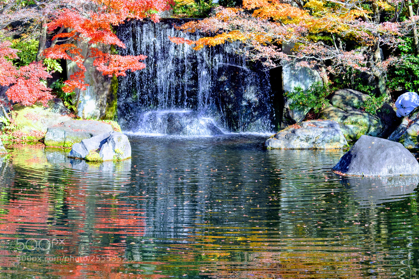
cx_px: 210
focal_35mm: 82
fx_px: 960
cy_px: 140
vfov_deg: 16.5
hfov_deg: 24.6
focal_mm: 55
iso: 400
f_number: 7.1
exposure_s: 1/200
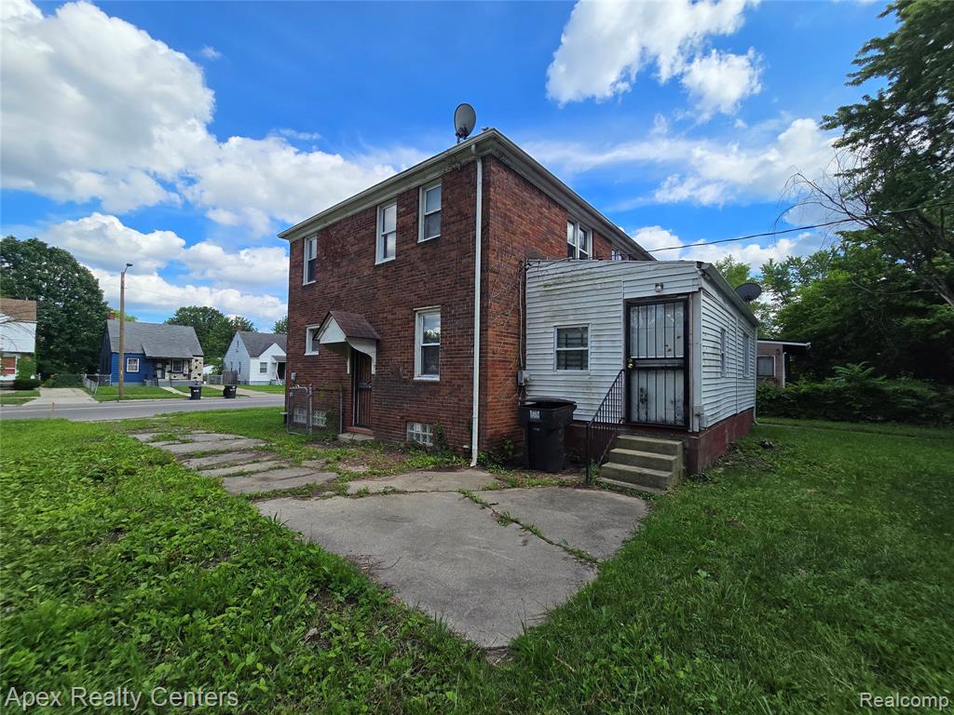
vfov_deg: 89.9
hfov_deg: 106.2
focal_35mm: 13
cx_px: 477
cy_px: 358
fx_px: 358
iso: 50
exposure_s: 1/2359
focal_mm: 2.2
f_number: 2.2
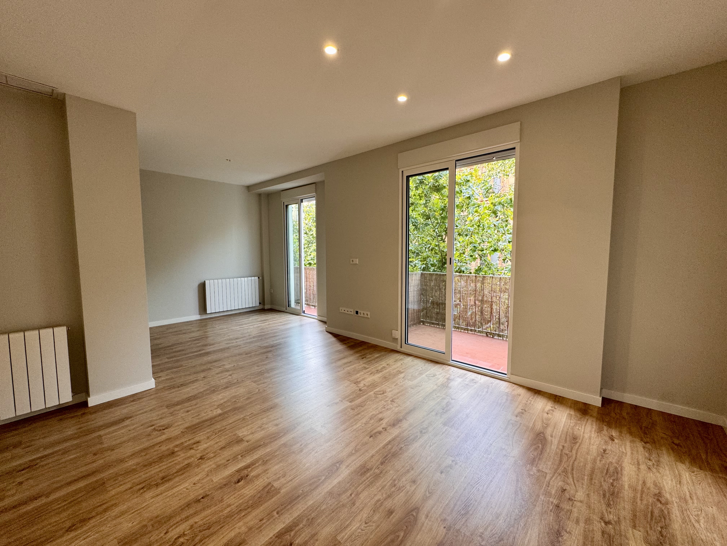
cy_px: 273
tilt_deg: -4.0
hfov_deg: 102.1
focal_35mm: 14
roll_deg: +0.4
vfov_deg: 85.7
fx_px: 294
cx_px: 364
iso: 100
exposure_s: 1/100
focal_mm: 2.22
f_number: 2.2
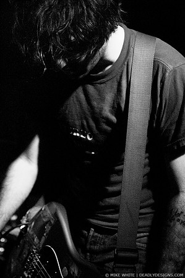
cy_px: 139
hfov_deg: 18.9
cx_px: 92
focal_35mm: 72
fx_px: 556
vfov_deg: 28.1
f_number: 2.8
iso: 1600
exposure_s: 1/80
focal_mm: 48
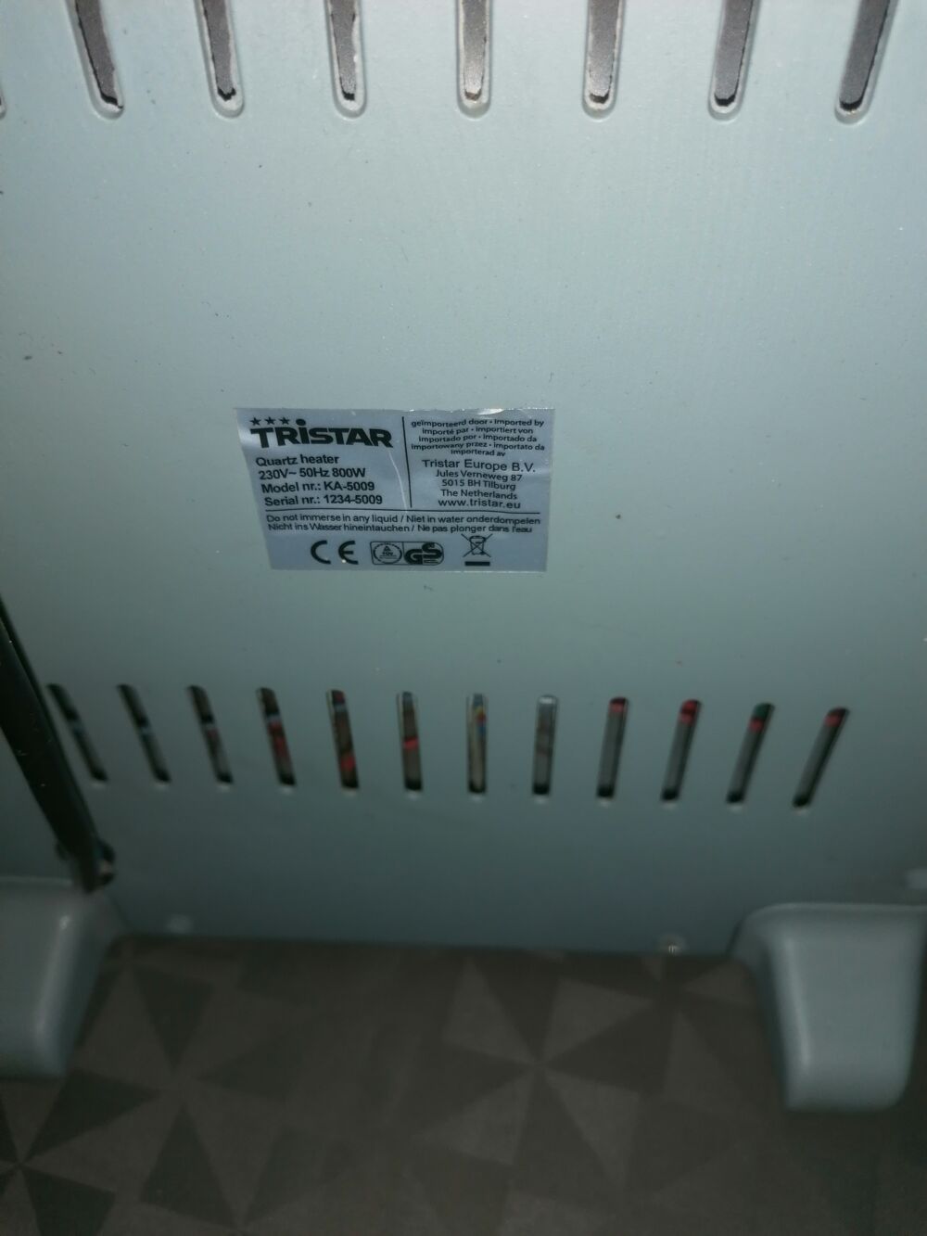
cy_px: 618
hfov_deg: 51.4
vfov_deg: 65.3
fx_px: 964
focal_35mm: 27
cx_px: 464
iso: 64
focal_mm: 4.75
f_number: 1.8
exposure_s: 1/100
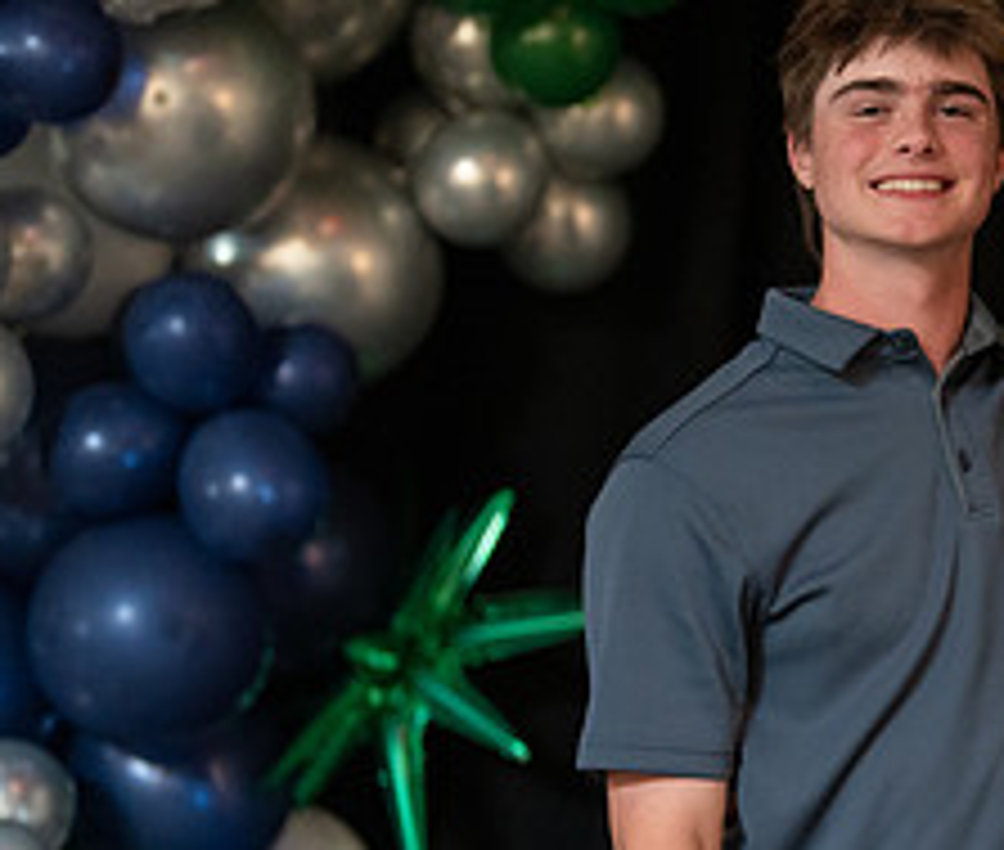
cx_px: 1191
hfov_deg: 13.2
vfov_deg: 11.5
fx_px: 4228
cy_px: 580
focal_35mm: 139
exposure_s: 1/320
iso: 1600
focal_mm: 50
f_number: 1.2
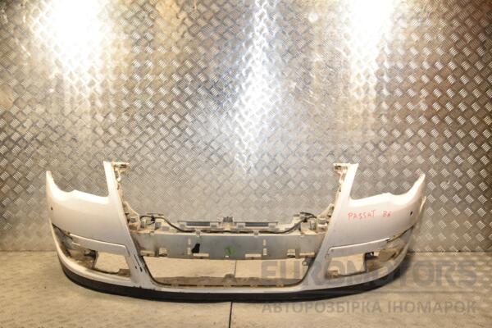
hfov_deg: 53.1
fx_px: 492
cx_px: 246
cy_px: 164
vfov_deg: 36.9
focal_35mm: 36
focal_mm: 24
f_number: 7.1
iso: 800
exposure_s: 1/200
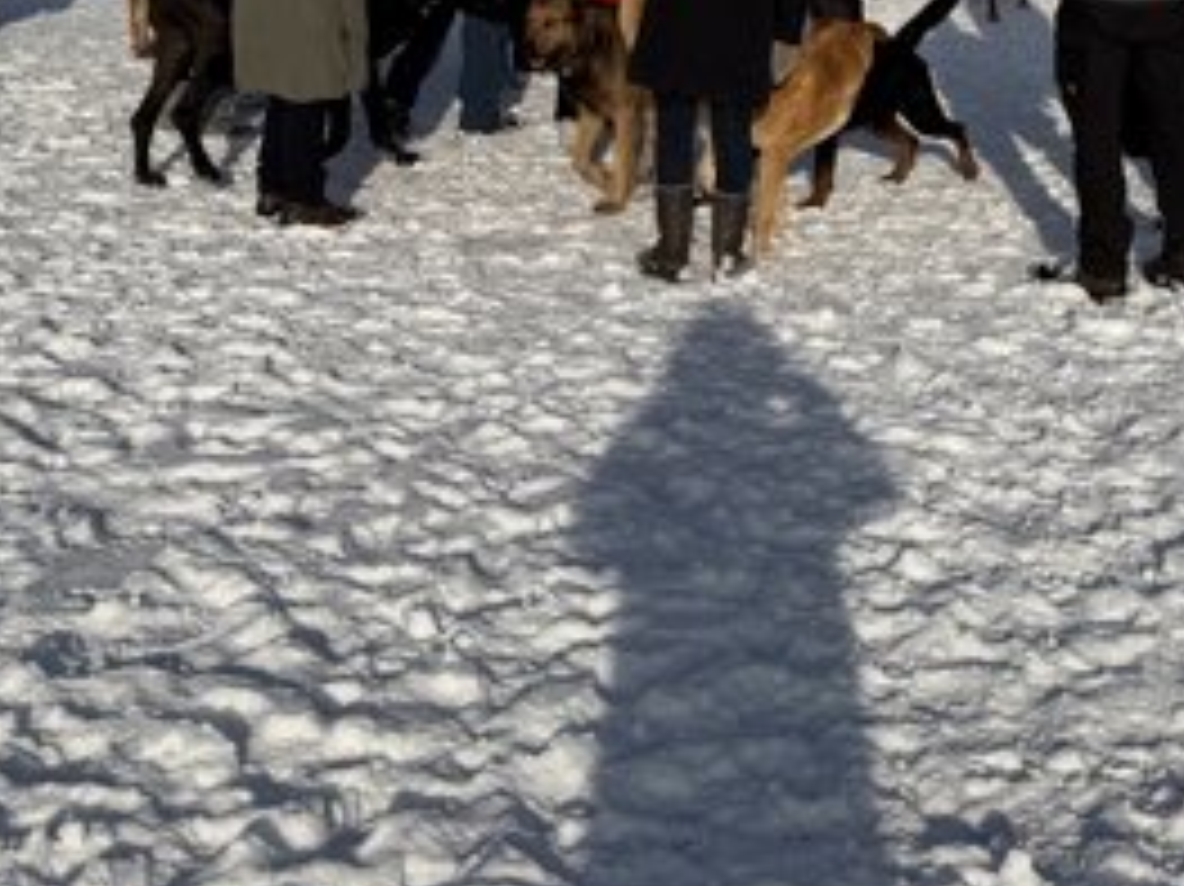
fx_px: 2188
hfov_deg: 30.1
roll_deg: +0.2
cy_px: -241
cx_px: 765
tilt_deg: -1.0
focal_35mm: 64
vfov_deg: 21.0
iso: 80
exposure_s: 1/14286
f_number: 1.78
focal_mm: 6.76
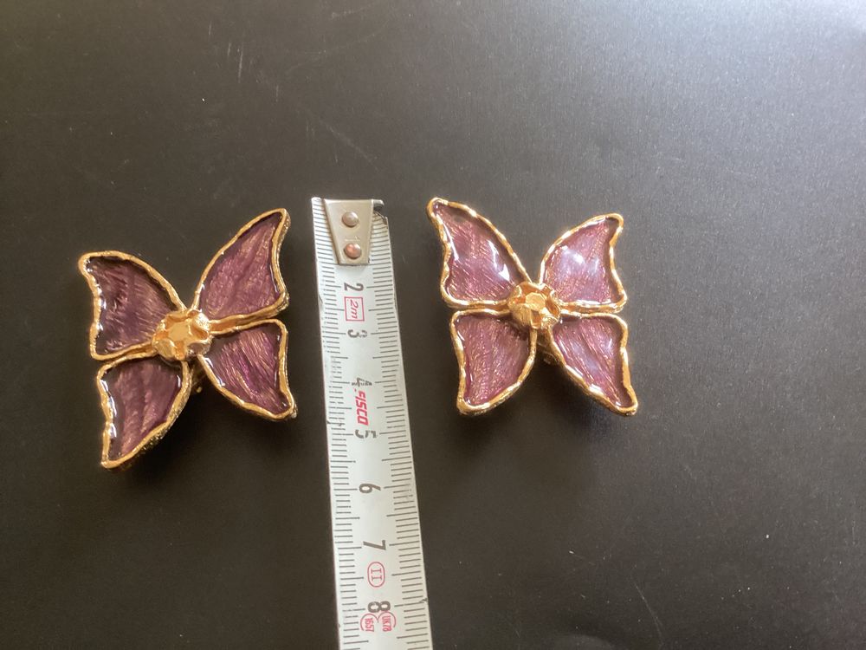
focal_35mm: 31
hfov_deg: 58.4
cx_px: 433
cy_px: 325
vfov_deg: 45.4
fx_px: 776
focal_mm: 3.3
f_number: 2.4
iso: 320
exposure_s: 1/40
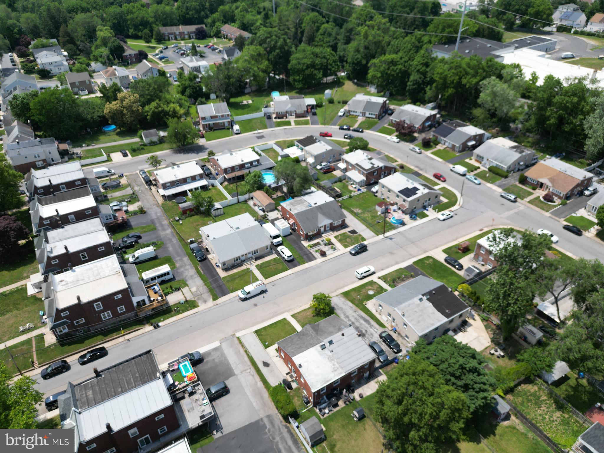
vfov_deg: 56.8
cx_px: 302
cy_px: 226
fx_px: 419
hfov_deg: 71.6
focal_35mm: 24
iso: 140
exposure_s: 1/4000
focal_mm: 6.72
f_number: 1.7
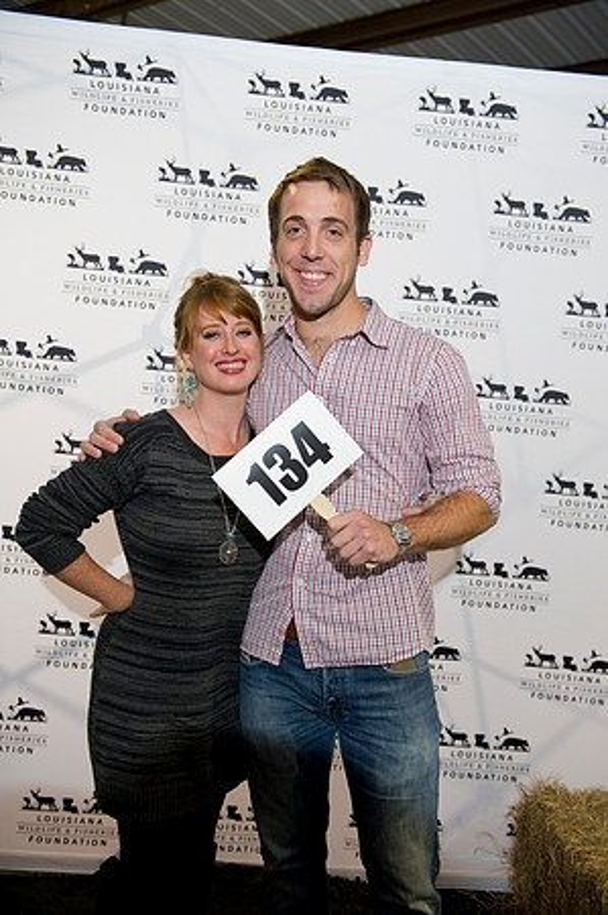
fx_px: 965
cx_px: 304
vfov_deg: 50.7
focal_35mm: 38
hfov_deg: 35.0
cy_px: 458
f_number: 3.5
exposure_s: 1/125
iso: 800
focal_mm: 38
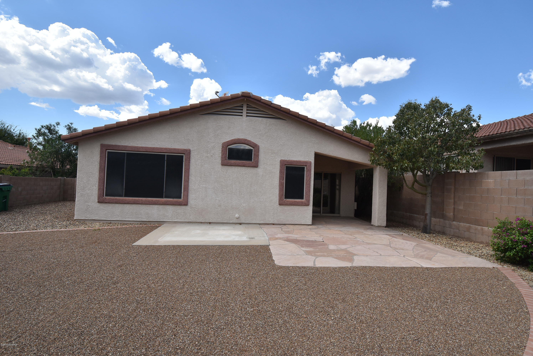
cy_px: 178
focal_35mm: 20
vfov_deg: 63.3
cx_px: 266
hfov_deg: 85.4
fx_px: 289
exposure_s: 1/400
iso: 200
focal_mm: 13
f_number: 10
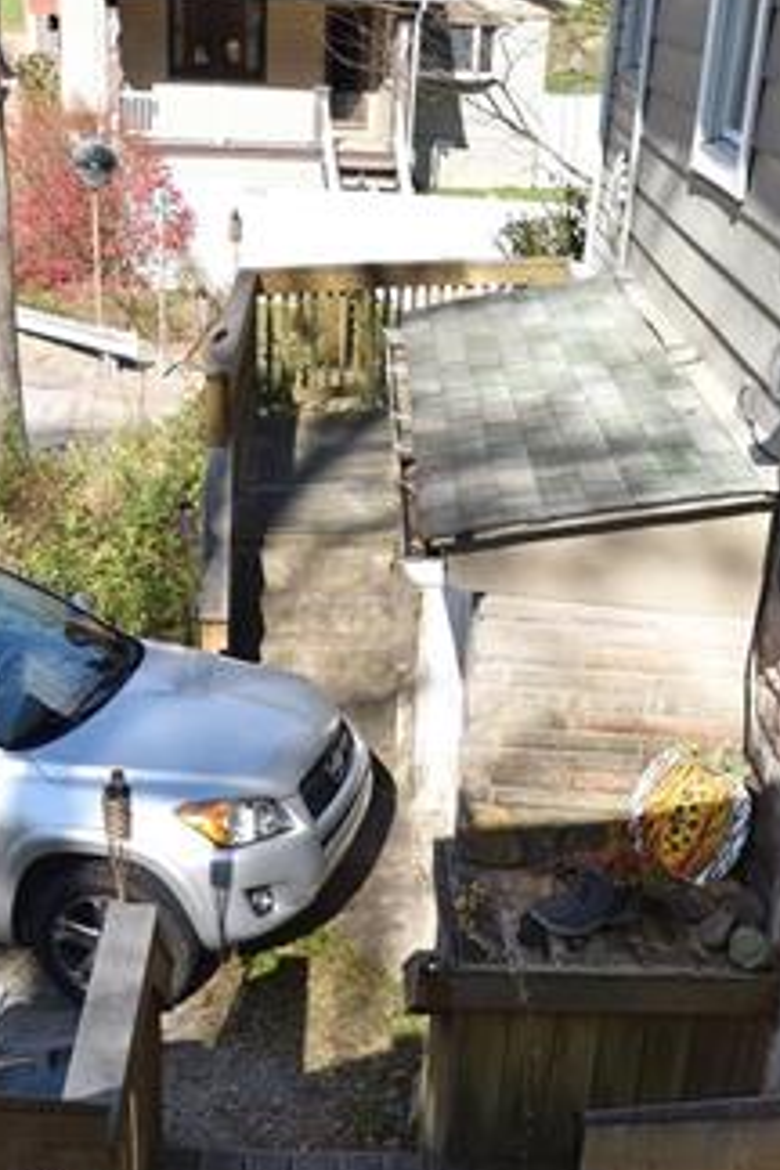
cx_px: 383
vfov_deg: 37.2
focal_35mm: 50
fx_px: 1625
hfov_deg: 27.0
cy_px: 1040
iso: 100
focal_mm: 18
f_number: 6.3
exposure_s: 1/160
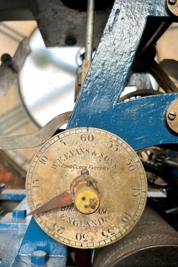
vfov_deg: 55.6
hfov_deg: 38.4
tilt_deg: -2.7
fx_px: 252
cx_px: 60
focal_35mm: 34
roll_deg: -0.4
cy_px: 152
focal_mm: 5.1
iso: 50
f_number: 1.6
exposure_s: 1/121
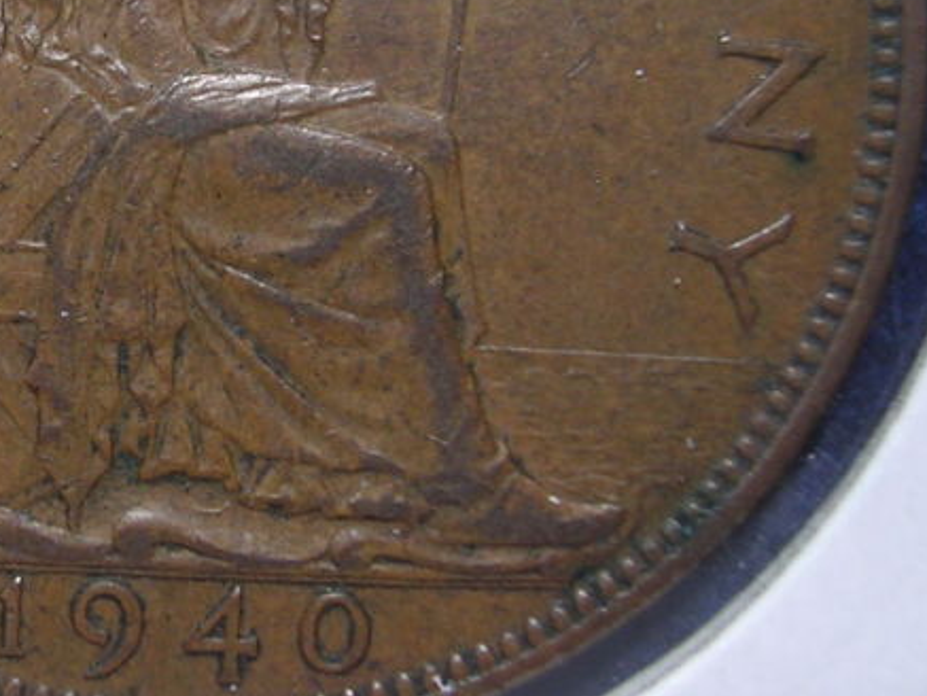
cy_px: 83
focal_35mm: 87
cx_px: 62
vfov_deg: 16.8
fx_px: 2330
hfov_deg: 21.9
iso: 100
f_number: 2.8
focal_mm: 5.8
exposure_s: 1/7
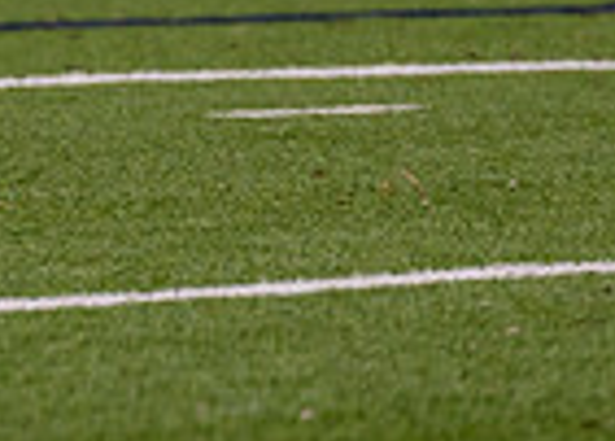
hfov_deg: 1.2
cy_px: -340
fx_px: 29267
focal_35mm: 1674
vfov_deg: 0.9
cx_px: -533
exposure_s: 1/1600
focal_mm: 280
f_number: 4
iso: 800
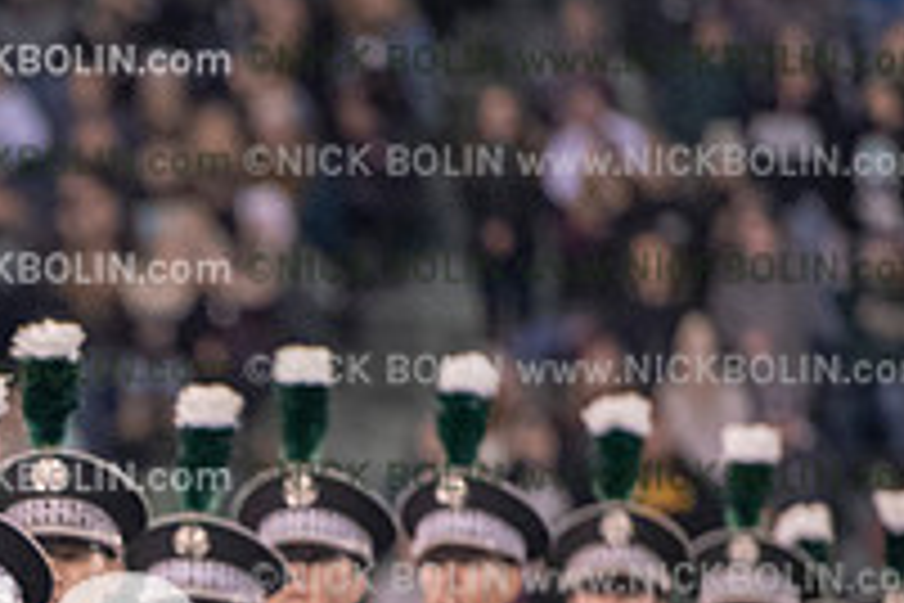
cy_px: 790
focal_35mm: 577
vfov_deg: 2.4
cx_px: -117
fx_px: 14488
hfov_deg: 3.6
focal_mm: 200
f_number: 3.2
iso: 5000
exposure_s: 1/1250
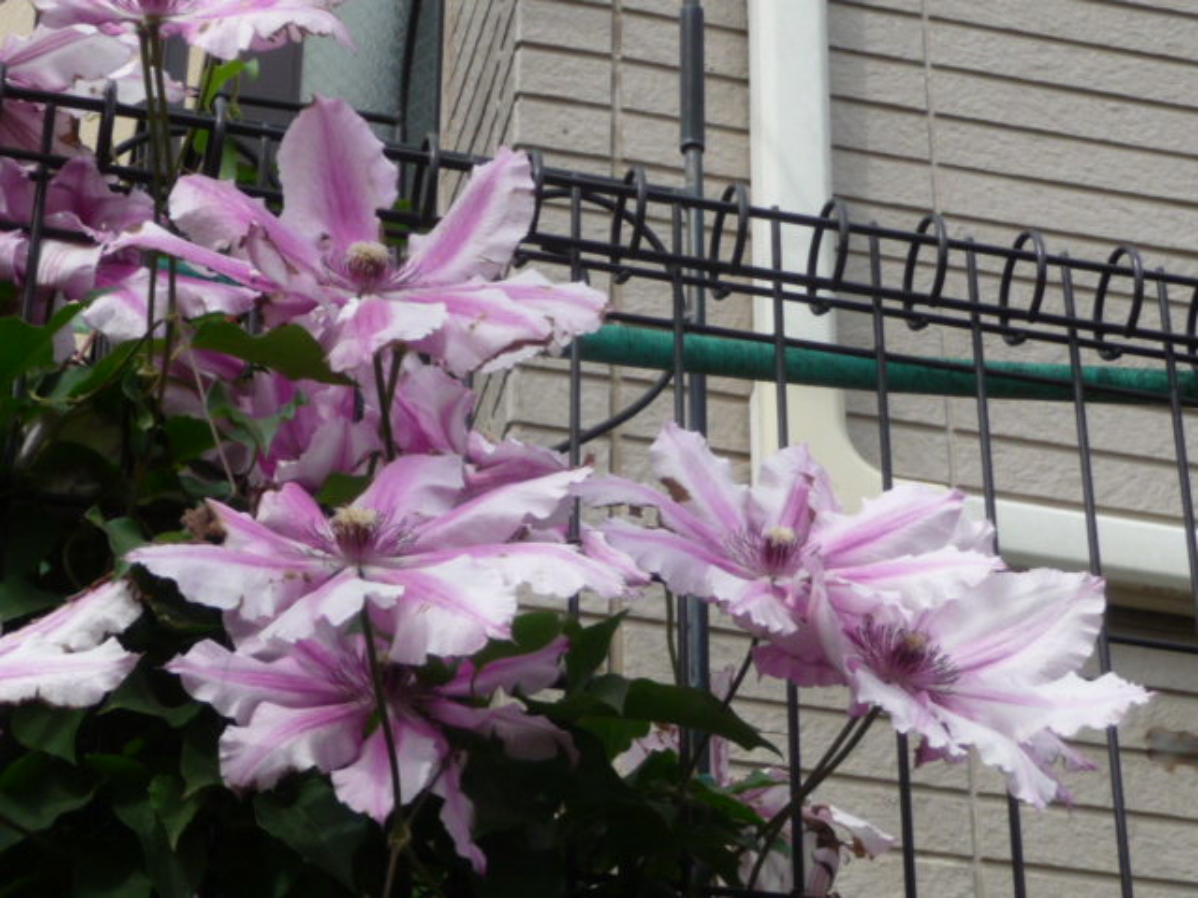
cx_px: 599
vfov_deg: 16.1
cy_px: 449
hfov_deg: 21.3
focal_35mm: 92
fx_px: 3184
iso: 100
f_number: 4.3
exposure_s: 1/500
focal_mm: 9.3
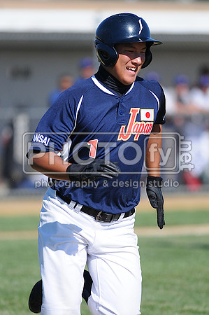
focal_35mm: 450
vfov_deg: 4.6
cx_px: 104
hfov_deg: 3.0
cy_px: 158
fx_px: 3928
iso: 200
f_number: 4
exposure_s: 1/1600
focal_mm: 300
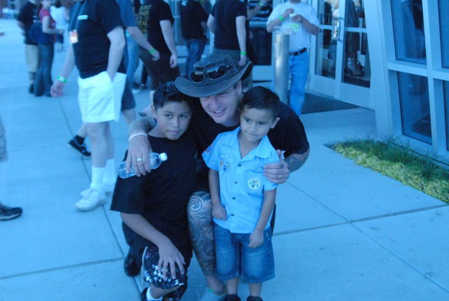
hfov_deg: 46.3
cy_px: 150
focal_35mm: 42
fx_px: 525
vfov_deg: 32.0
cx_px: 224
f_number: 3.2
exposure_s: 1/6400
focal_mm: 28
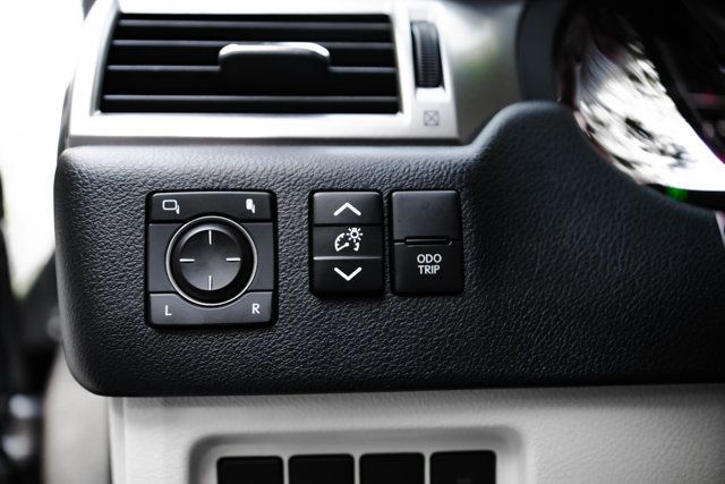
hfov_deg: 48.4
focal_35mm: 40
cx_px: 362
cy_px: 242
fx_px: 806
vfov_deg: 33.4
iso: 800
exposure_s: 1/200
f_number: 2.8
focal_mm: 40
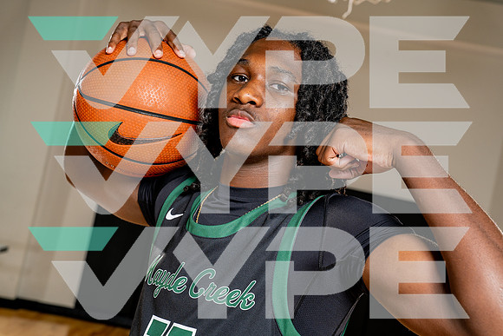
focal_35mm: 63
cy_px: 168
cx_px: 252
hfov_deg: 31.9
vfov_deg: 21.6
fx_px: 880
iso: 250
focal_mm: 63
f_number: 7.1
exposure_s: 1/250
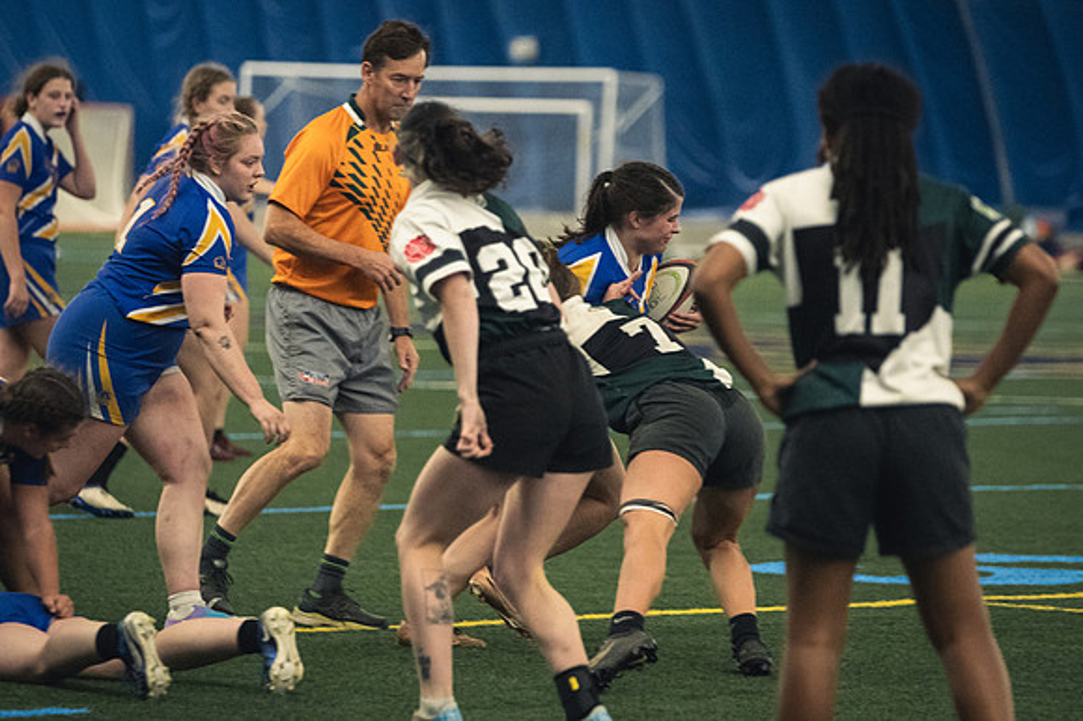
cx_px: 542
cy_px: 360
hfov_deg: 8.6
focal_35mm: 240
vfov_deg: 5.7
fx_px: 7216
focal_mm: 160
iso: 8000
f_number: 2.8
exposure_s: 1/500
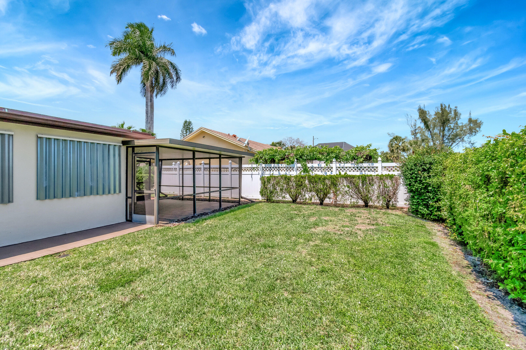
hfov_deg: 100.4
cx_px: 263
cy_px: 175
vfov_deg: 77.3
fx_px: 219
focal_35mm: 15
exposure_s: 1/4000
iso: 1100
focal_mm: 10
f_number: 8
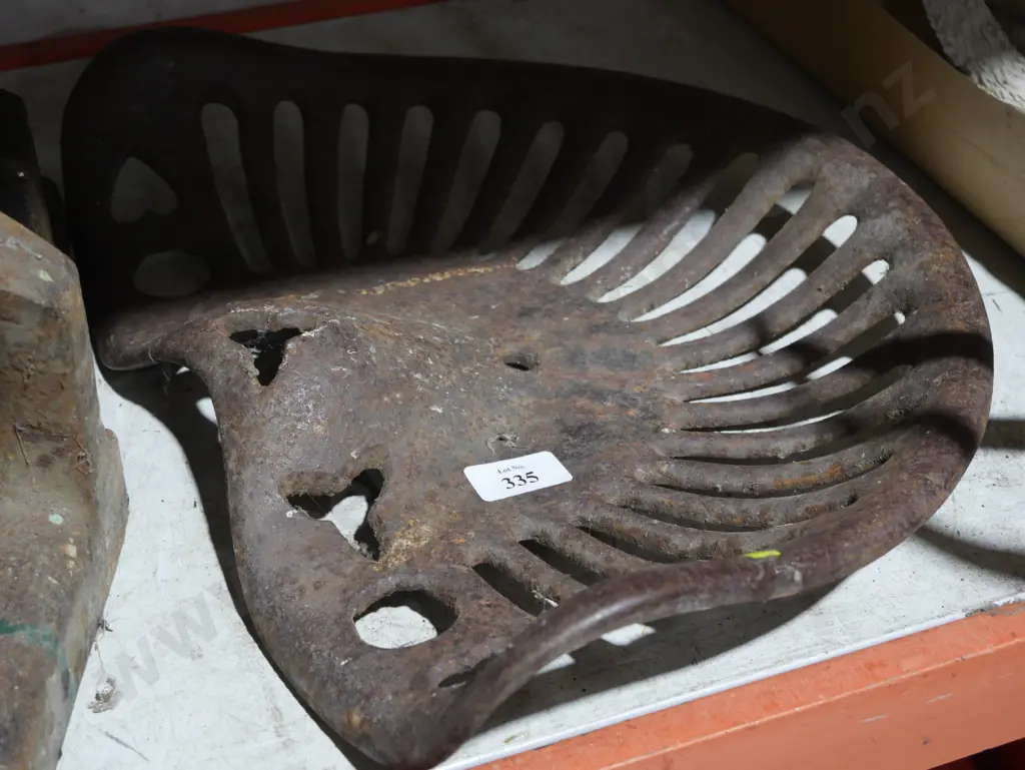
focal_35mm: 54
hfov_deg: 35.5
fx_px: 1600
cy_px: 385
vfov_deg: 27.1
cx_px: 512
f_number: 5.3
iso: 1000
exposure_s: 1/60
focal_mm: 27
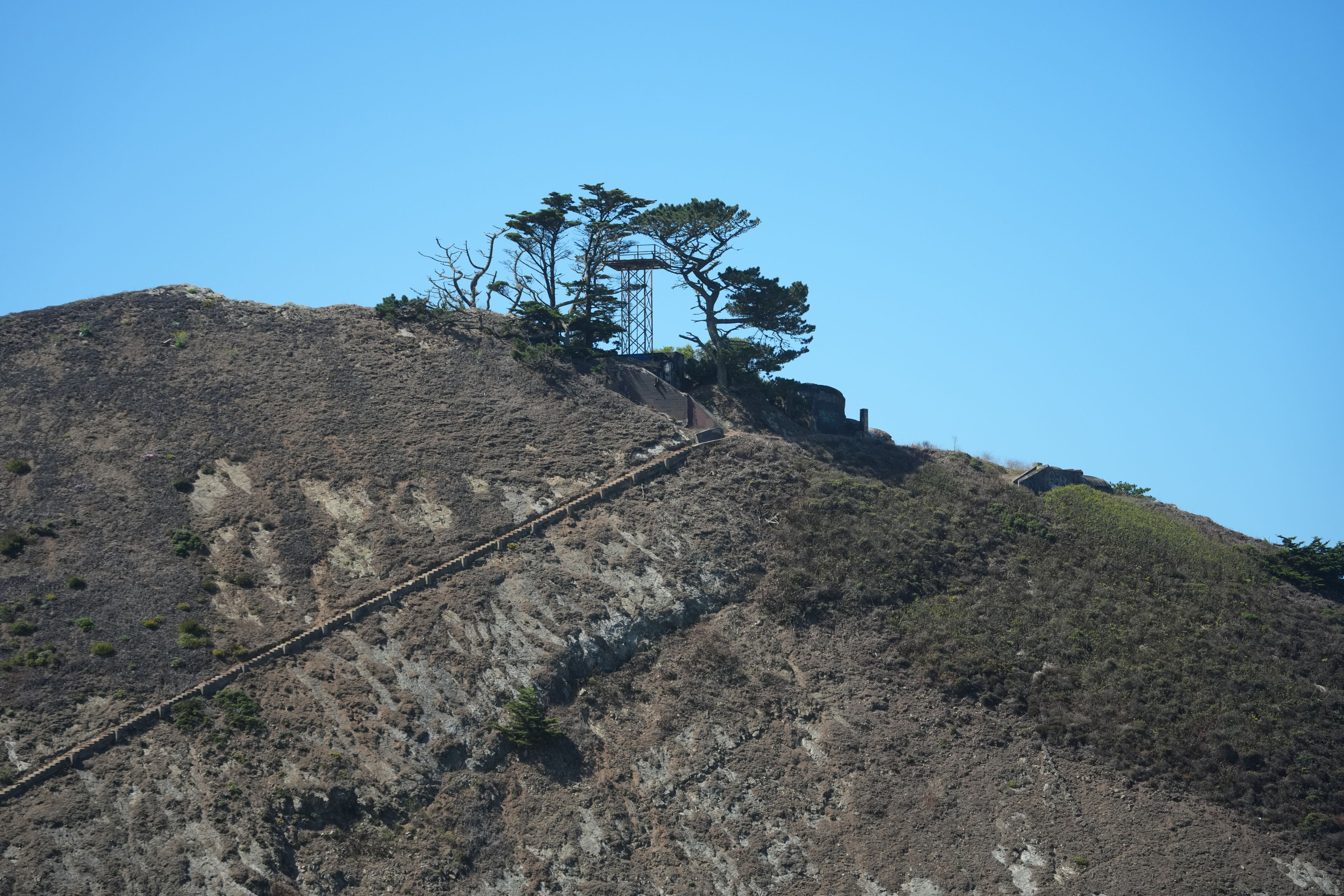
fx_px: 4442
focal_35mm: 119
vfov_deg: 11.5
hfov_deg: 17.2
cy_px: 448
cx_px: 672
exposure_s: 1/2000
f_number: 5.6
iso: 640
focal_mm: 119
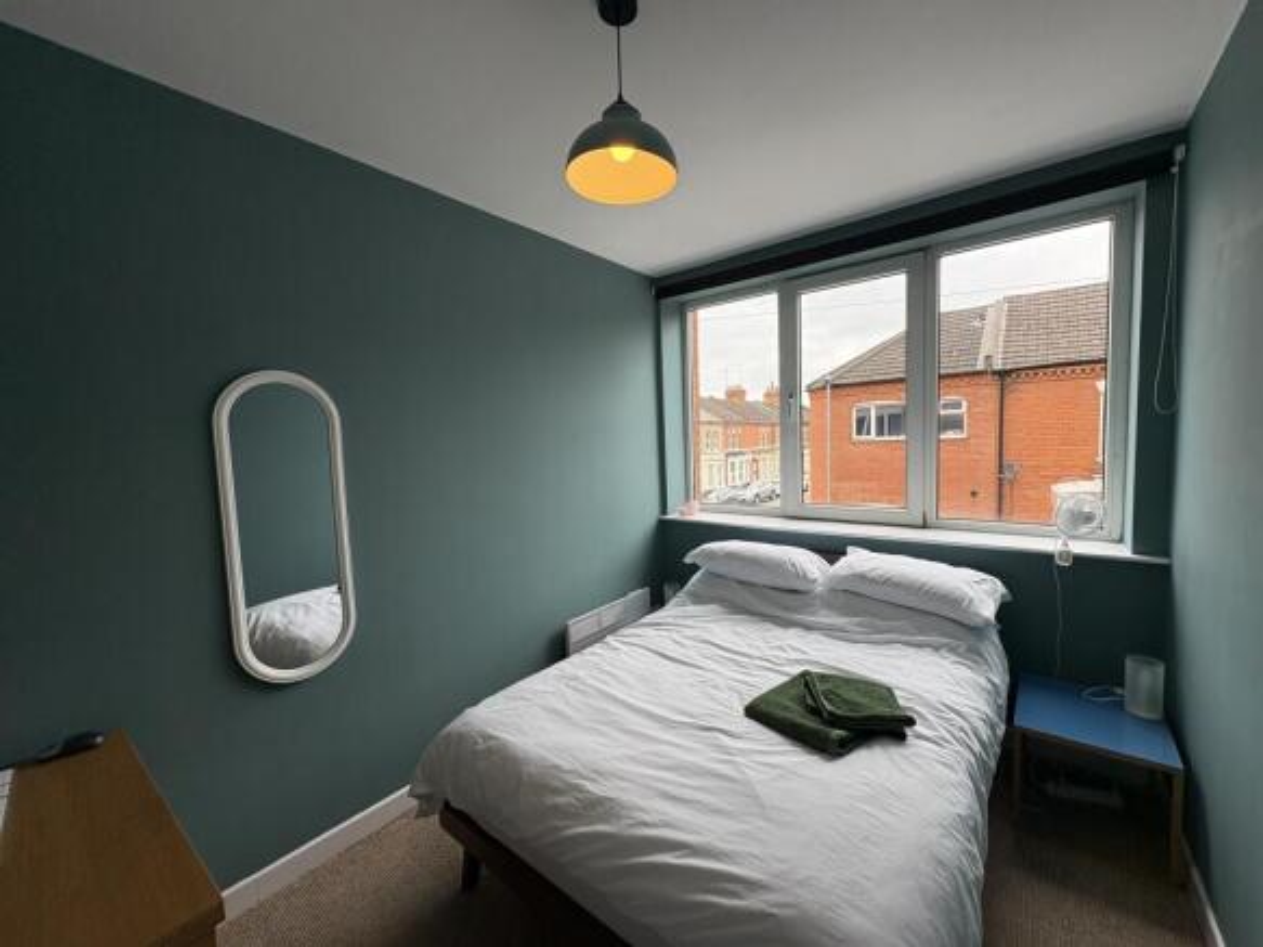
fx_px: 511
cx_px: 632
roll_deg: +3.1
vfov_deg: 85.7
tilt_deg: -3.6
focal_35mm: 14
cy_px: 474
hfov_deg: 102.1
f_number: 2.2
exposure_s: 1/238
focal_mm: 2.22
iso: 64
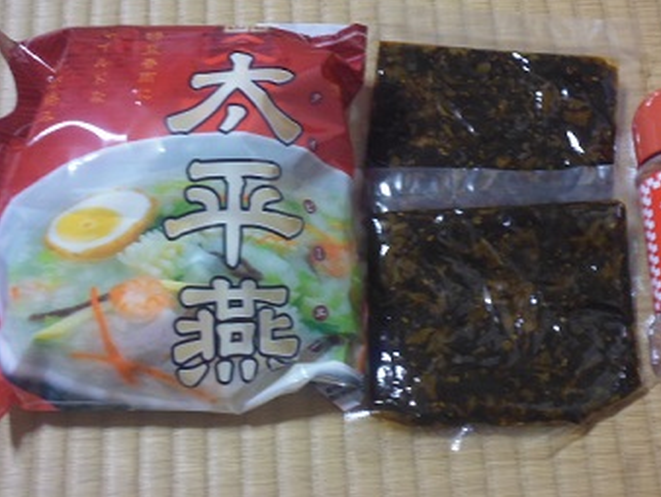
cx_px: 374
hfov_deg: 32.6
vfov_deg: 24.8
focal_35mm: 59
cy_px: 217
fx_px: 1127
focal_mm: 9.2
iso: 400
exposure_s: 1/5
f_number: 4.1
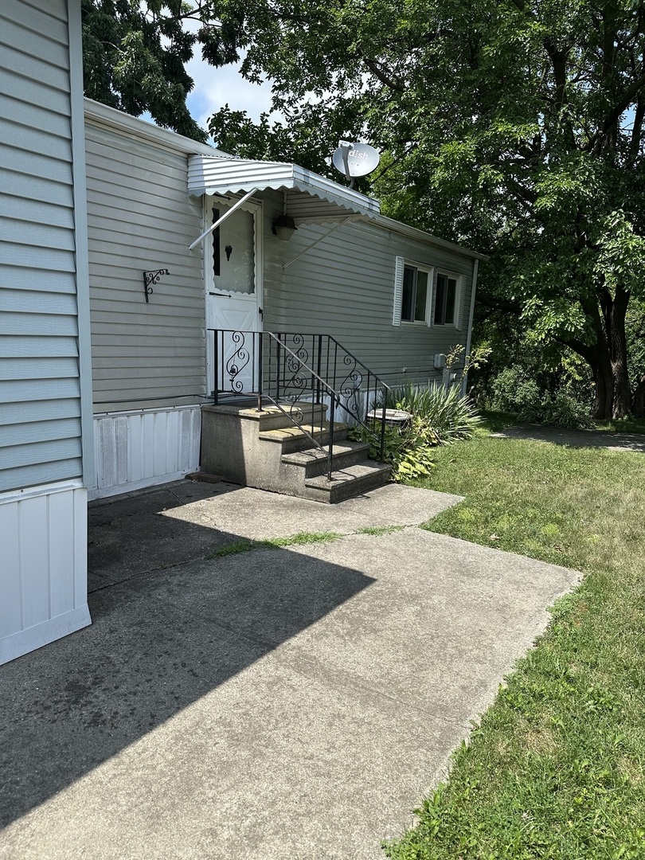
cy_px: 430
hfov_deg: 56.8
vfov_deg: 71.6
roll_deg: -1.9
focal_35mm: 24
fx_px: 596
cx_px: 322
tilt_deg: -8.1
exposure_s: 1/3247
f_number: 1.78
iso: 80
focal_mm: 6.86
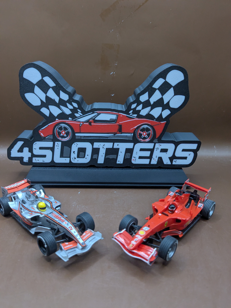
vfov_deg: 65.3
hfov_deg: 51.4
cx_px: 116
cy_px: 154
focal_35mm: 27
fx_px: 240
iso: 427
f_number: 1.73
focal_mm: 4.38
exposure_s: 1/50.1
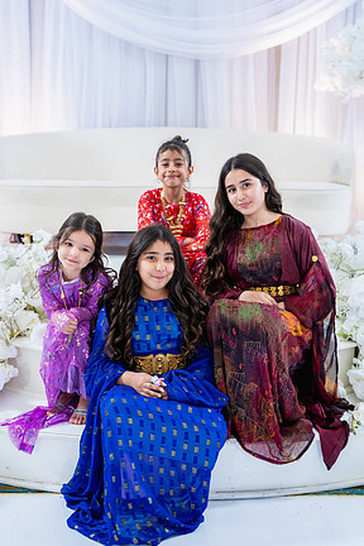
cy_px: 268
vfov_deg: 40.3
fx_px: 743
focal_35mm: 49
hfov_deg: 27.5
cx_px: 179
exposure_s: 1/160
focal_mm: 47
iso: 800
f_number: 3.2
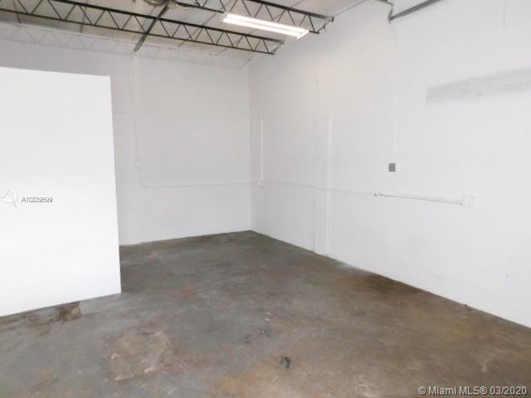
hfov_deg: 73.9
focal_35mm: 23
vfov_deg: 58.9
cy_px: 199
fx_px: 353
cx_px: 266
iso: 160
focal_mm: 4
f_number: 3
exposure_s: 1/30
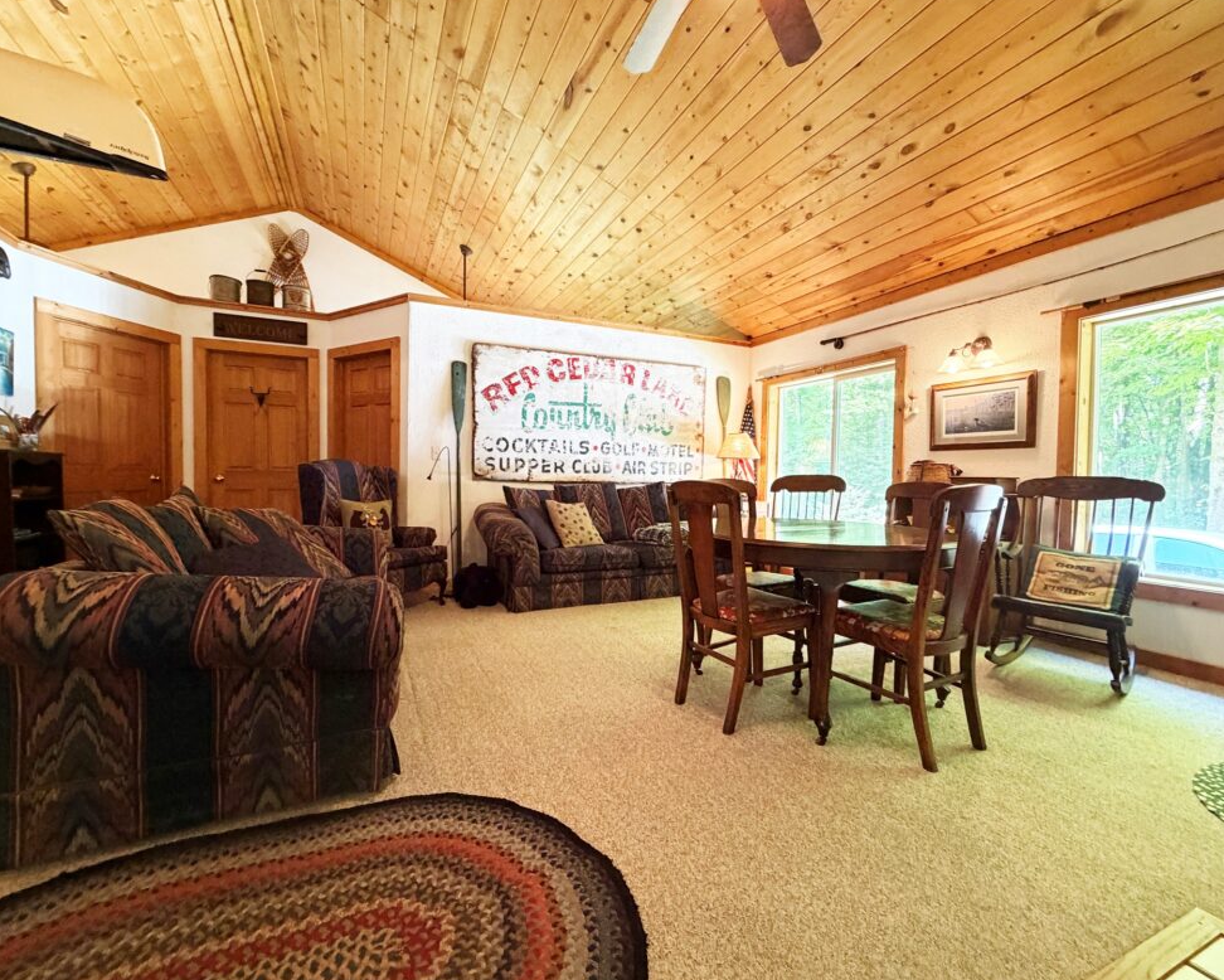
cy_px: 486
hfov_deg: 96.8
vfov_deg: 84.1
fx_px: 543
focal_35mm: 15
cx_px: 609
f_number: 2.2
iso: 400
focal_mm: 2.22
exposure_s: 1/60
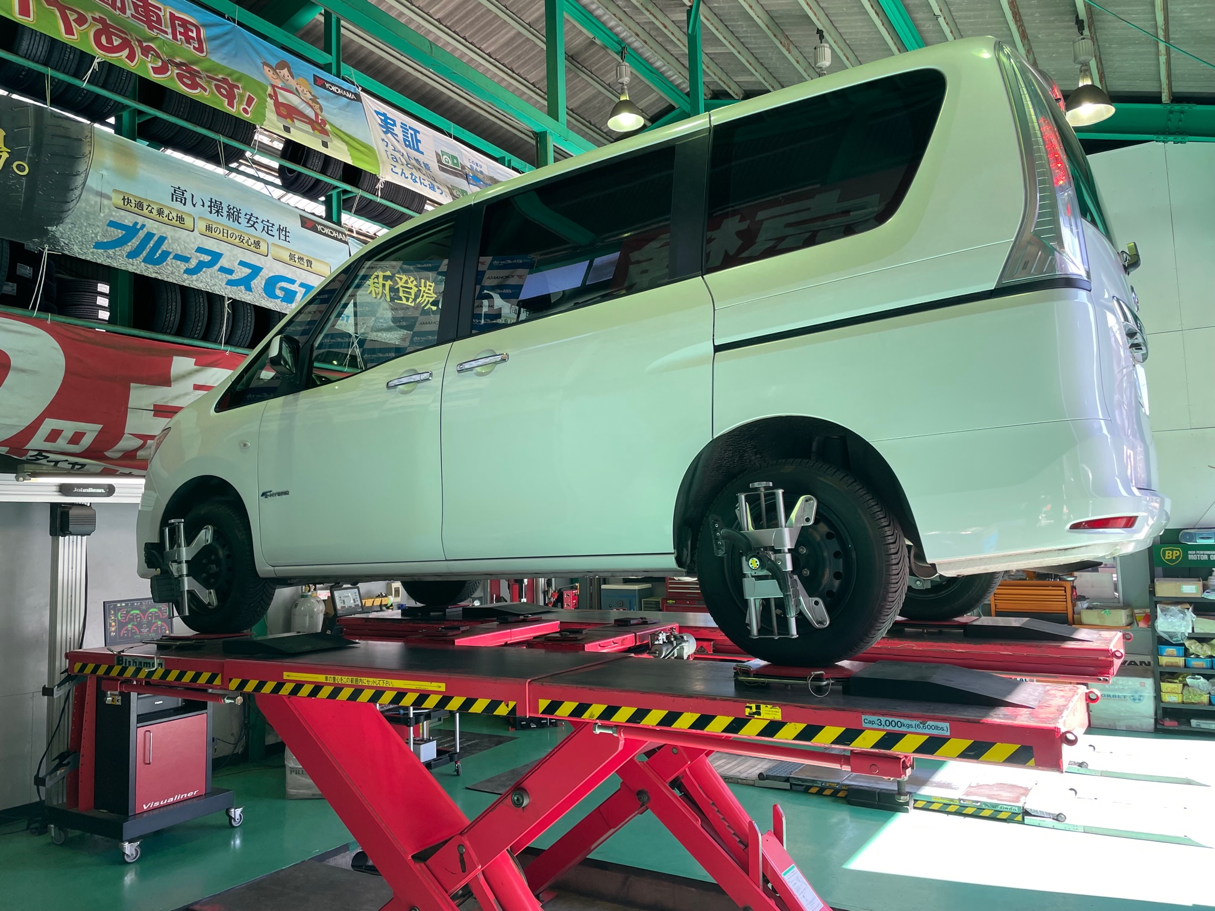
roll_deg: +1.8
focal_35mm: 26
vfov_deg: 53.1
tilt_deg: +5.8
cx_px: 608
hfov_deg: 67.3
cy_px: 456
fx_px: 913
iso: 40
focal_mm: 4.2
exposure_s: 1/100
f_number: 1.6
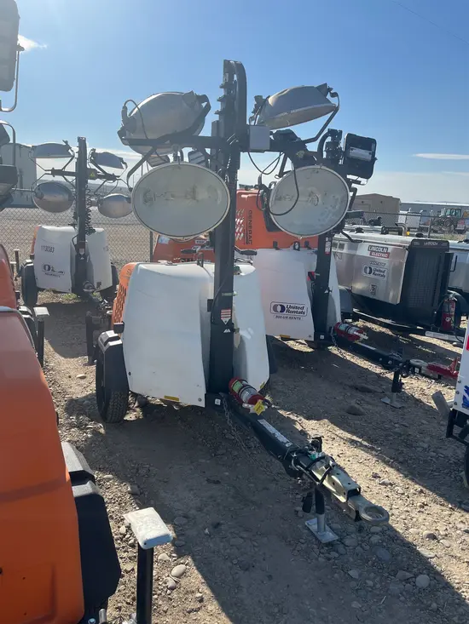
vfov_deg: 67.3
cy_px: 312
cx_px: 234
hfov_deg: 53.1
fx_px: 470
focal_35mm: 26
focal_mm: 5.1
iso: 50
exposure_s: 1/3745
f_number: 1.6
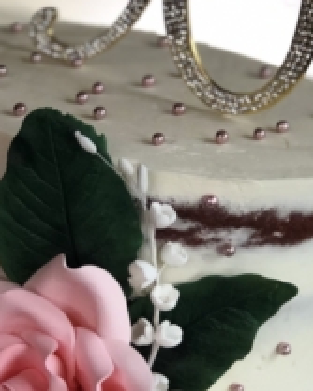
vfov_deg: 14.5
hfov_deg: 11.6
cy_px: 234
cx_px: 138
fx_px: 1541
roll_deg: -10.0
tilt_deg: -20.5
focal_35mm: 133
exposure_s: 1/30
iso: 80
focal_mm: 6.6
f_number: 2.8
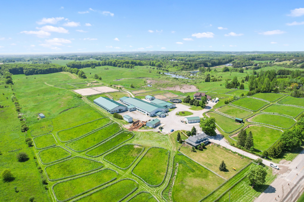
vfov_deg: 57.2
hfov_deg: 78.6
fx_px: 186
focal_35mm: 22
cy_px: 101
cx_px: 152
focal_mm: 8.38
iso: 110
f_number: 2.8
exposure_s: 1/2500
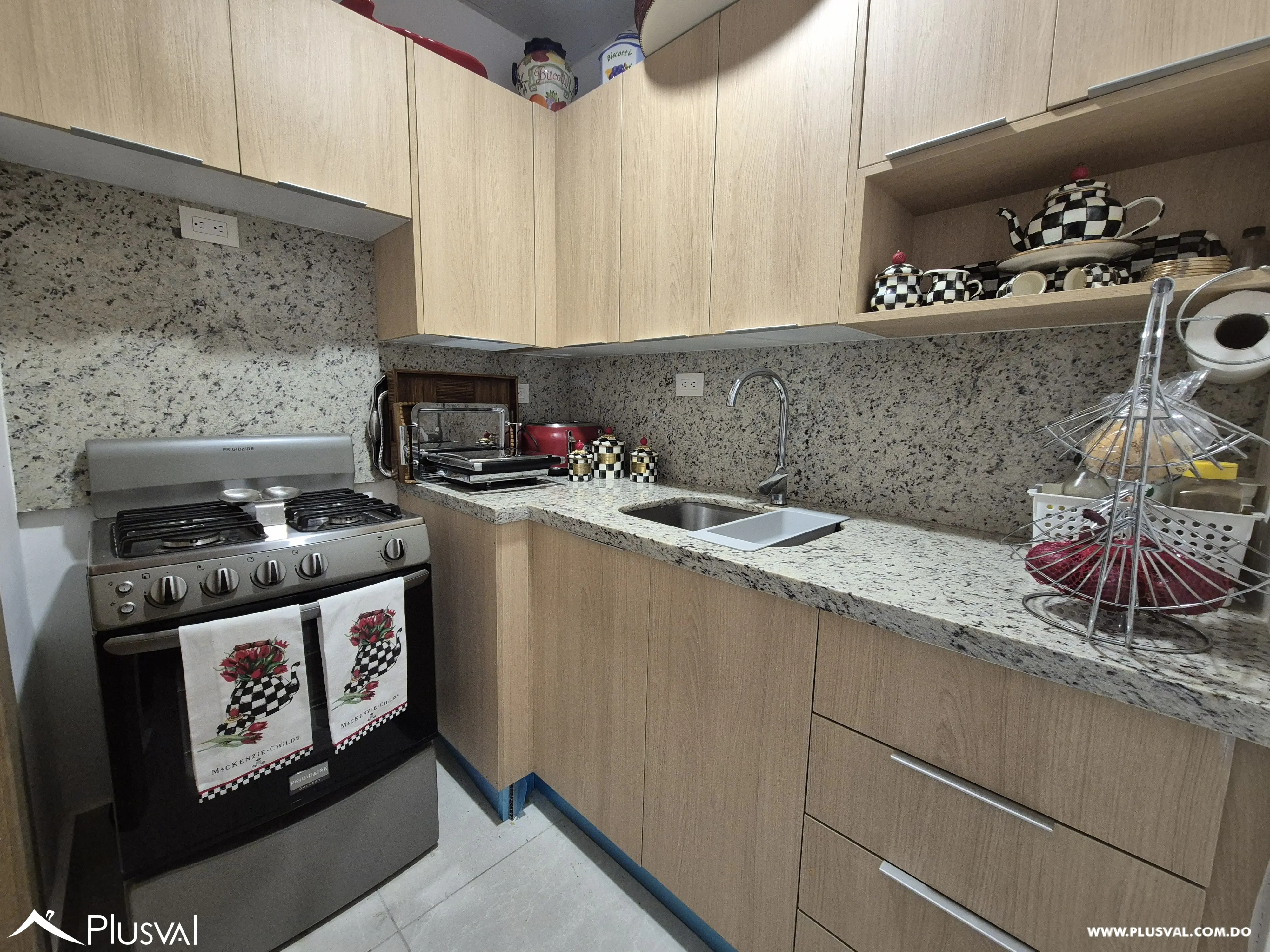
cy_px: 476
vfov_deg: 89.9
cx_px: 635
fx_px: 477
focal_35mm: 13
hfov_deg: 106.2
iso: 640
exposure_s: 1/60
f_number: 2.2
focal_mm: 2.2
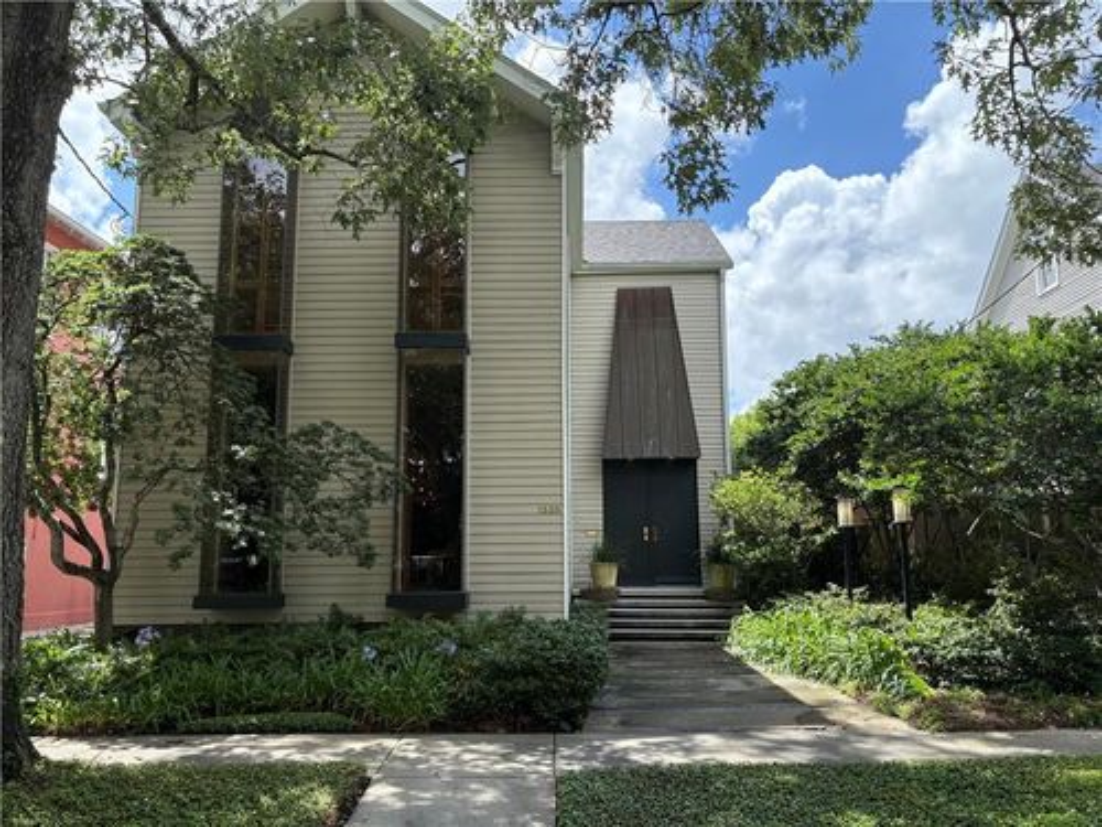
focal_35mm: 26
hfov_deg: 67.3
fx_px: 828
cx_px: 551
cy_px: 414
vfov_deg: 53.1
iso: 64
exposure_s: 1/1239
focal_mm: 5.96
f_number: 1.6
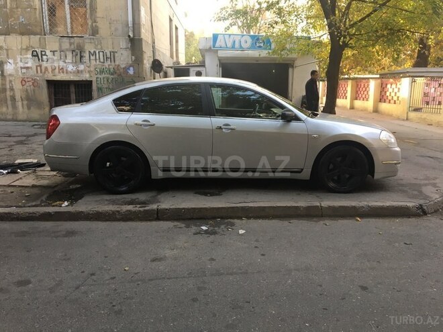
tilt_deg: -10.1
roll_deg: -0.8
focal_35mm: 29
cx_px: 222
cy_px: 166
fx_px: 371
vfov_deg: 48.2
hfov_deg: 61.7
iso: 25
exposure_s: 1/33
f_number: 2.2
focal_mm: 4.15
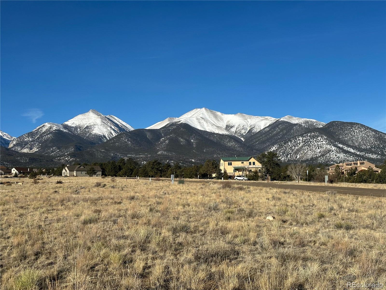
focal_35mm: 48
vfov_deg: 30.3
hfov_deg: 39.7
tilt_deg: +5.4
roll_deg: +1.3
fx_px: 535
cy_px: 145
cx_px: 193
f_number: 1.78
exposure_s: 1/6623
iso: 64
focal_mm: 6.86
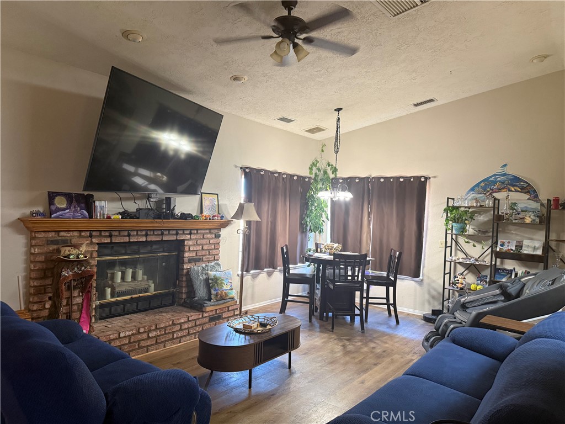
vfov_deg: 56.8
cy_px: 212
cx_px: 282
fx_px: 392
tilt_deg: -0.1
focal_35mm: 24
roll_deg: -2.6
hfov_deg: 71.6
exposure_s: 1/60
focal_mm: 6.76
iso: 500
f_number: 1.78
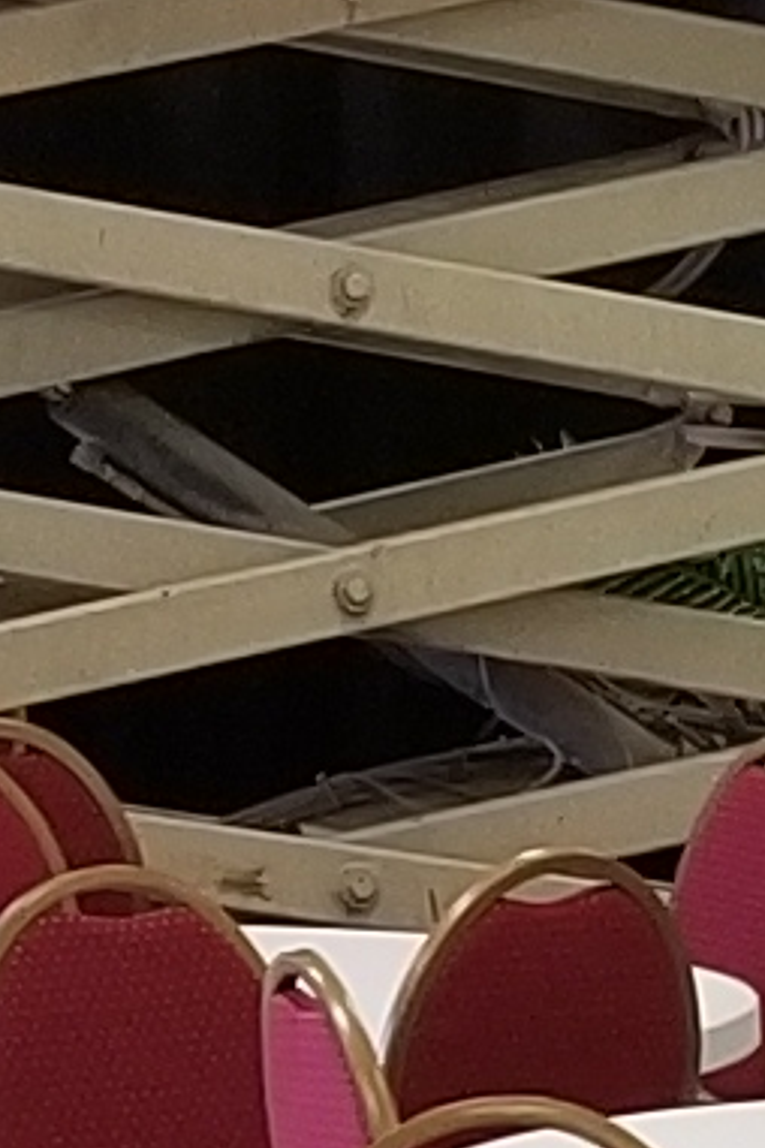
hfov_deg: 4.7
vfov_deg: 7.2
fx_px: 9116
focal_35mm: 286
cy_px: 467
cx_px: -747
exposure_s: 1/60
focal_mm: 4.3
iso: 200
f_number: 1.7
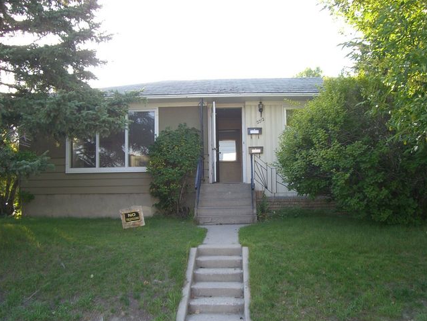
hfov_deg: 44.8
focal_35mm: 42
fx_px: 518
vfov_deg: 34.3
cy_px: 172
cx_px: 219
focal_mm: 6.2
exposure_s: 1/80
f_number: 2.7
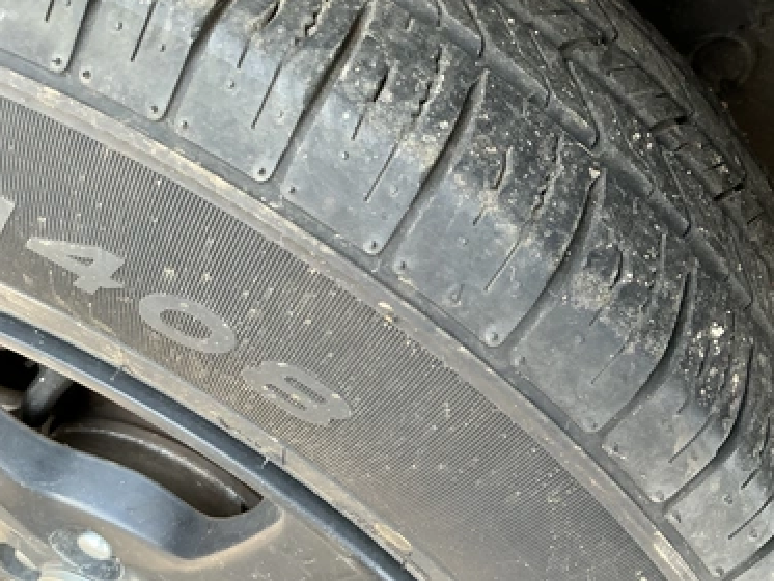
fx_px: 671
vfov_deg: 46.8
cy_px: 303
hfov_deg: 59.9
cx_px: 413
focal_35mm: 30
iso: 32
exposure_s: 1/132
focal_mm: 3
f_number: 1.8
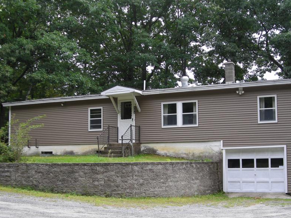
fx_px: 420
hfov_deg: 38.2
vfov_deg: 29.0
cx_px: 147
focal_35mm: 50
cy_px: 136
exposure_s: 1/150
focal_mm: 6.3
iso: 50
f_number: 3.2
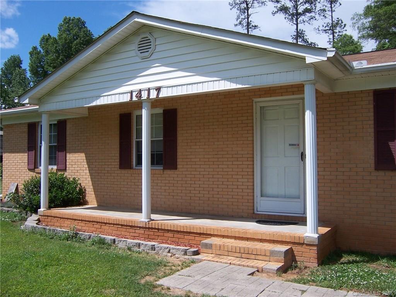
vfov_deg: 42.9
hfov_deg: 55.4
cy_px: 148
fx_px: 378
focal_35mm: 33
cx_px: 198
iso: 80
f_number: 4
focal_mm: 5.5
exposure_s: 1/1000
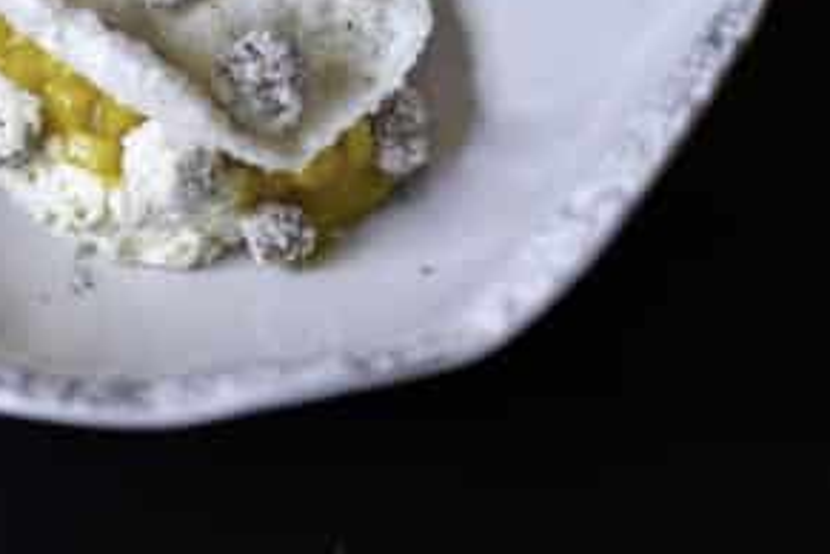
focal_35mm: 175
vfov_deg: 7.8
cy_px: -14
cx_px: 154
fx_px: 4034
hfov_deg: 11.7
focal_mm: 85
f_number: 2.2
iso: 640
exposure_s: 1/125
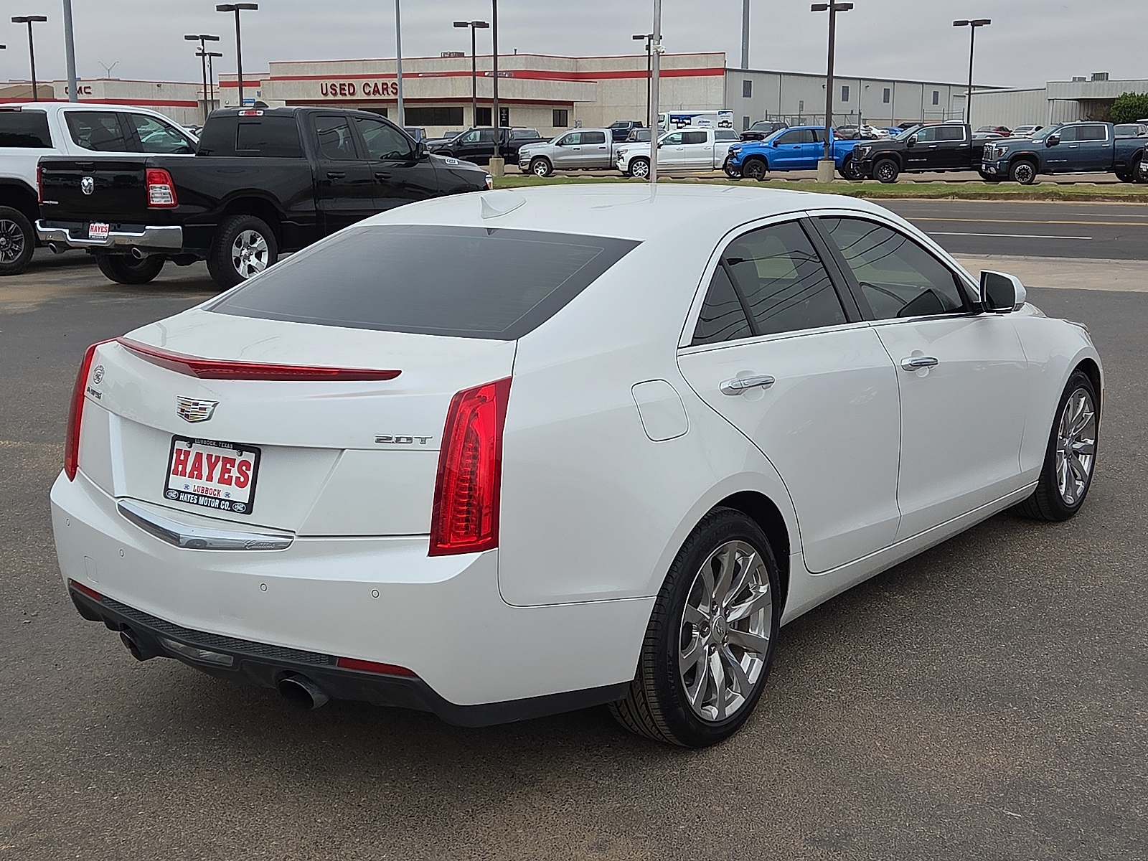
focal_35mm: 45
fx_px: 1492
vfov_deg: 32.2
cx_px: 574
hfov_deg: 42.1
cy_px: 430
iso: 77
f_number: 1.8
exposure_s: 1/5000
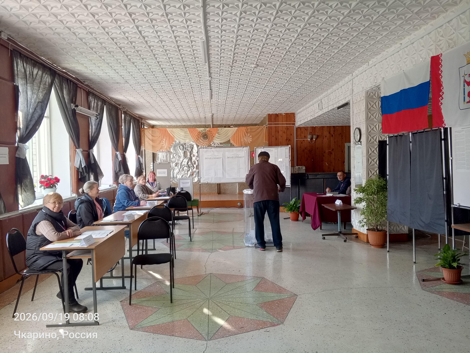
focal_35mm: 27
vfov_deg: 51.4
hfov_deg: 65.3
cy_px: 176
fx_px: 367
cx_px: 235
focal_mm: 4.09
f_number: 1.6
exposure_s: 1/50
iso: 124
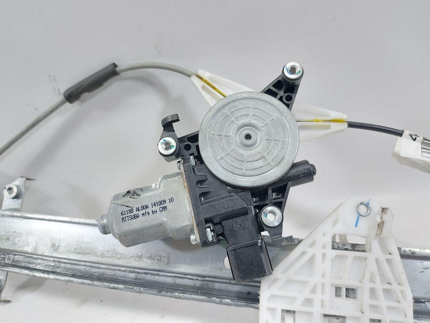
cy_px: 162
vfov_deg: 56.8
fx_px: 298
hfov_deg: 71.6
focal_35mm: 24
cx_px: 215
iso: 125
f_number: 1.8
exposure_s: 1/50
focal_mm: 5.23
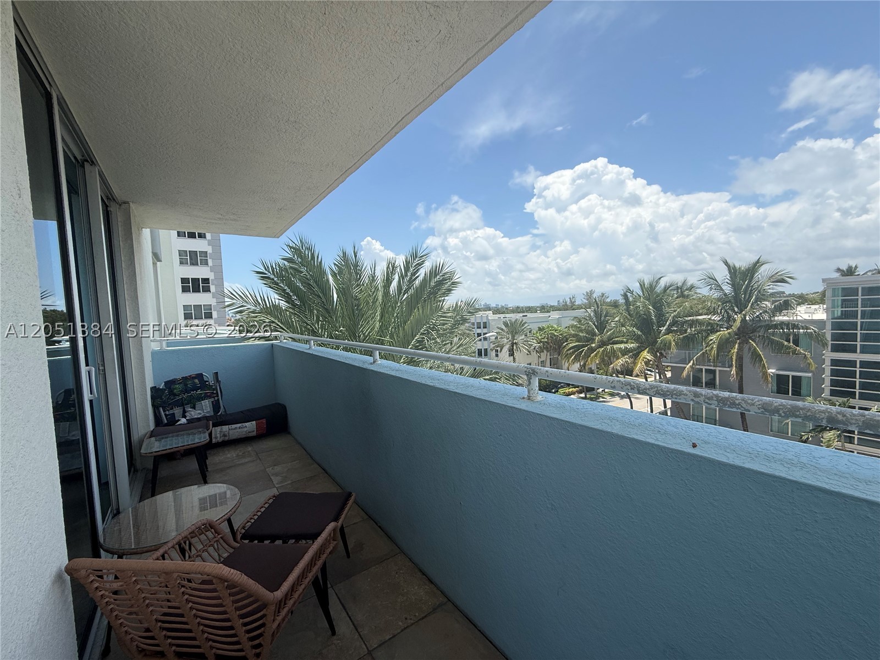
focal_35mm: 14
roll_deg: +2.5
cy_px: 330
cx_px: 440
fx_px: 356
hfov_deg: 102.1
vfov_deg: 85.7
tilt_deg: -3.2
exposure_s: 1/2611
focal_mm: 2.22
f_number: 2.2
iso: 50
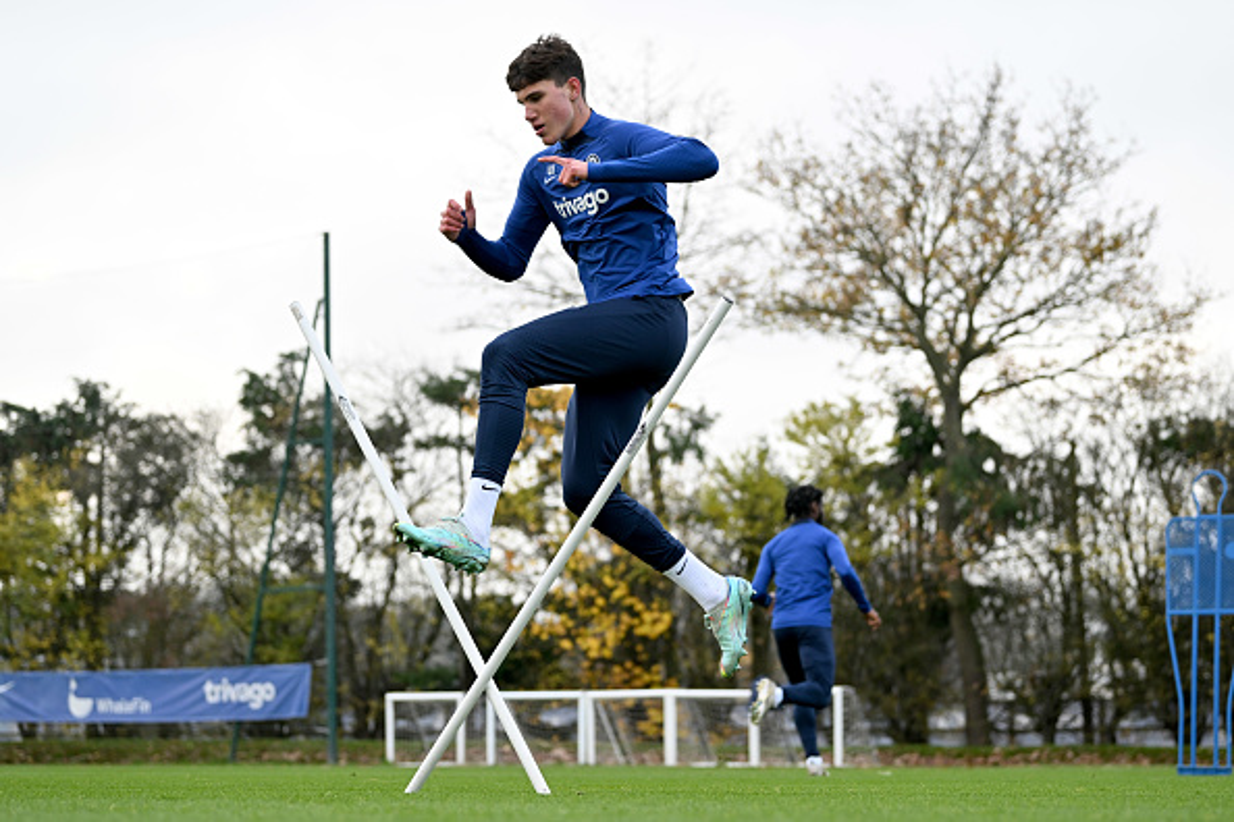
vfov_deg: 19.5
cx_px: 617
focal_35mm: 70
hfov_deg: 28.8
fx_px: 2399
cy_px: 411
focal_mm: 70
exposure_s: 1/1000
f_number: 2.8
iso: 400
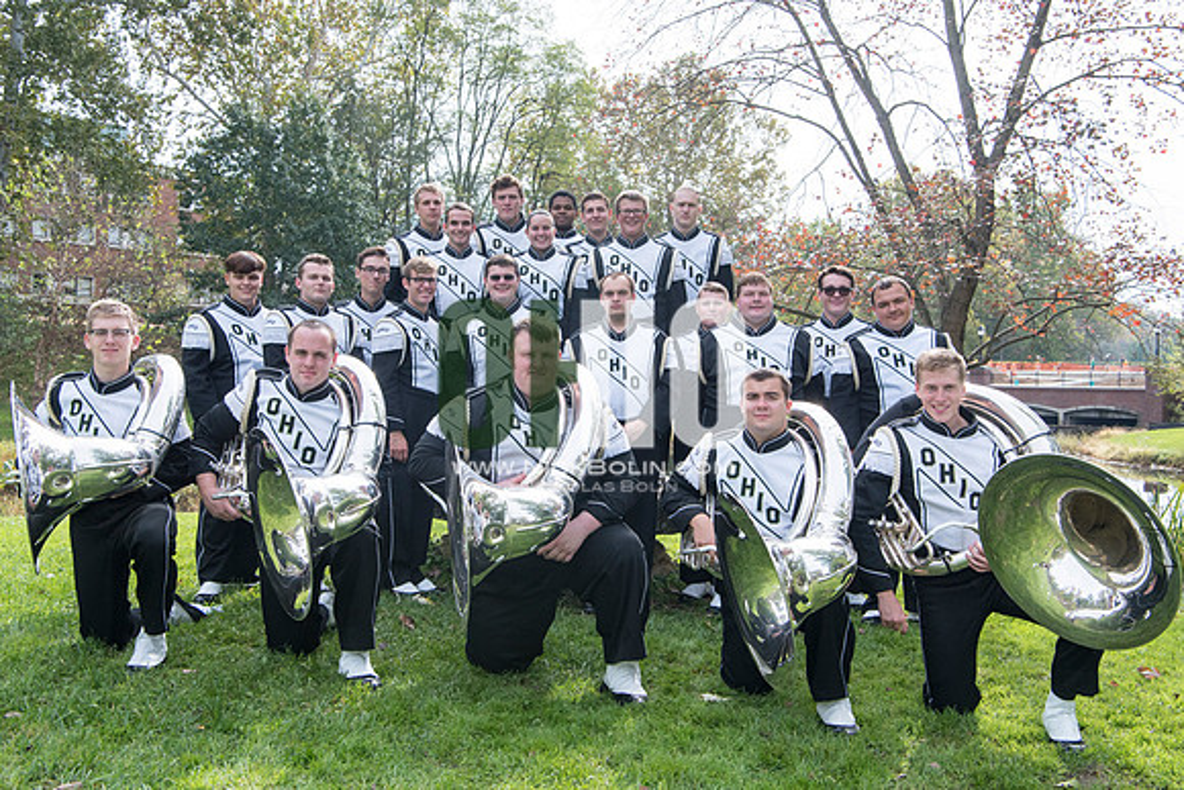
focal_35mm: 36
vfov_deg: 37.2
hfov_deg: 53.5
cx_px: 585
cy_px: 375
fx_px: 1175
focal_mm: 34
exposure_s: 1/800
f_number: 8
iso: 500
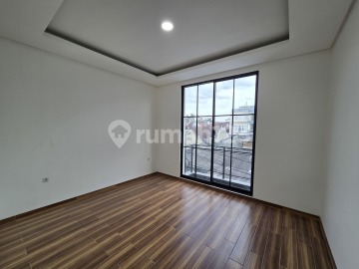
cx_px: 180
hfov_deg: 106.2
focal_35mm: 13
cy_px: 134
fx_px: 135
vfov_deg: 89.9
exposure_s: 1/100
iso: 80
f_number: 2.2
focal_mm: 2.2
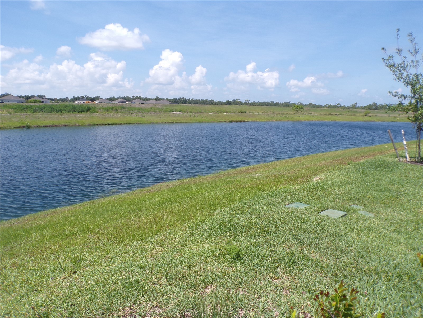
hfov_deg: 71.6
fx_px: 293
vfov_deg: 56.8
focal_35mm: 24
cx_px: 212
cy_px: 159
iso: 80
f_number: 5.8
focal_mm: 4.3
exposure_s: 1/300
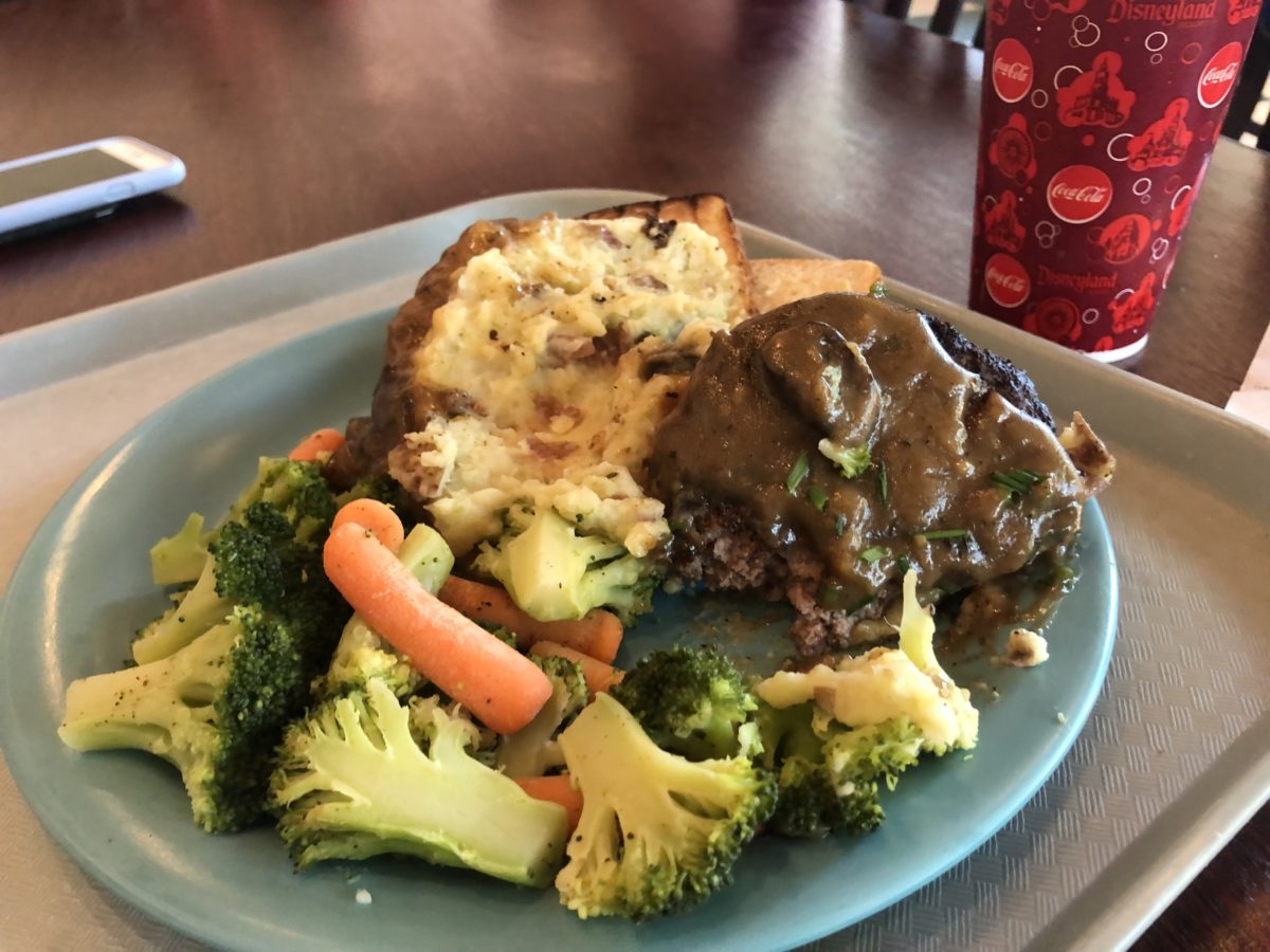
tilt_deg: -33.0
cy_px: 476
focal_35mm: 28
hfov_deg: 63.4
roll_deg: +2.9
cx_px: 635
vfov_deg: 49.7
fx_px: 1027
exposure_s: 1/15
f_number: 1.8
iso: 64
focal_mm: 4
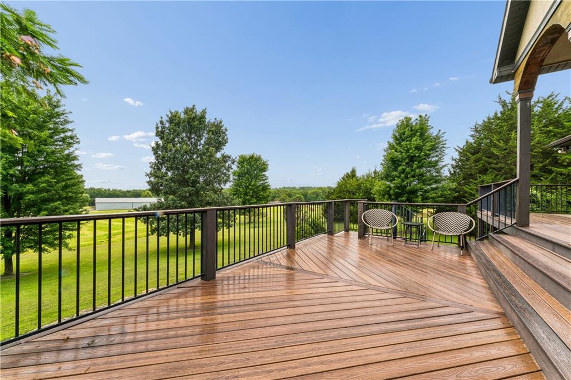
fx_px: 222
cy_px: 190
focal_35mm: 14
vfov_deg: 81.2
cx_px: 286
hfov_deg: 104.3
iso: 100
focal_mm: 14
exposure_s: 1/4
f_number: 22
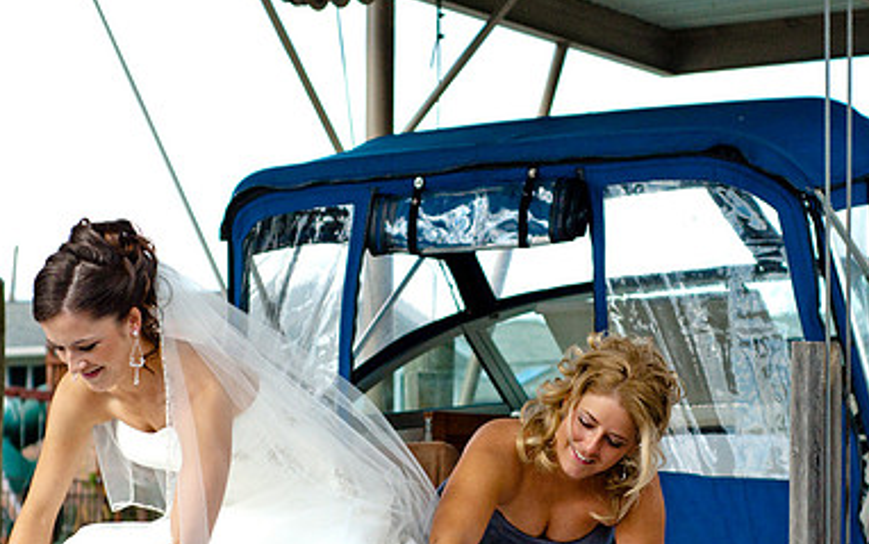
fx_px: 2748
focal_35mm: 116
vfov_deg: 11.3
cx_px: 407
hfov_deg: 18.0
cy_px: 393
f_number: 4
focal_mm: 50
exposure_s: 1/4000
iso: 1250
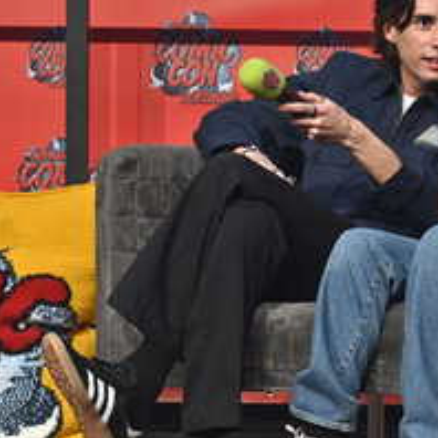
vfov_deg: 9.9
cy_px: 223
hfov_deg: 9.8
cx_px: 459
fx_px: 2520
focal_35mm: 176
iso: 1250
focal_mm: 91
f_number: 4
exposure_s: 1/400
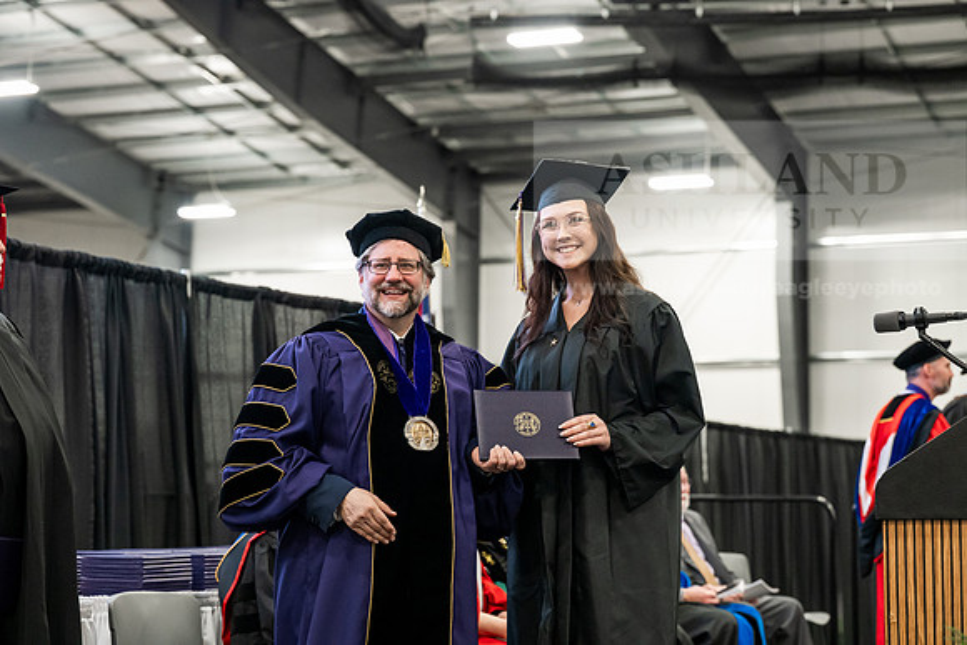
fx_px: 2069
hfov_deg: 26.3
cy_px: 322
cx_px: 484
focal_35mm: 77
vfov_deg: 17.7
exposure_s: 1/200
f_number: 4
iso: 4000
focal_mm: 77
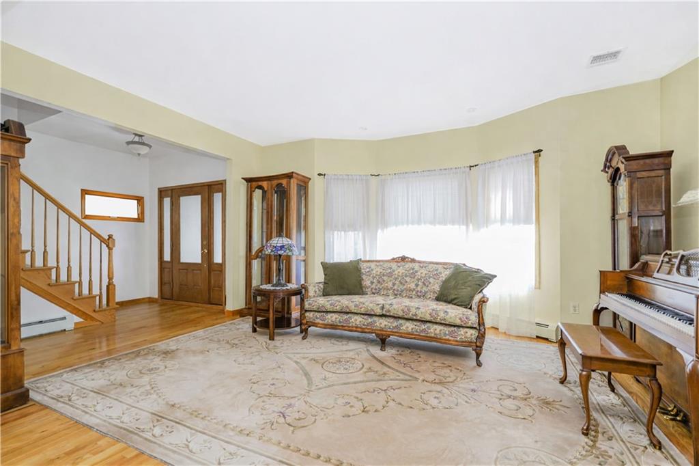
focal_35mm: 16
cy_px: 233
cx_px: 350
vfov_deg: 73.7
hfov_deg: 96.8
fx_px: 311
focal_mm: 16
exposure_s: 1/10
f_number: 4
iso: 64
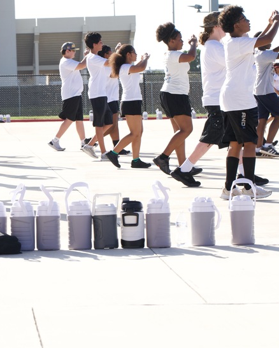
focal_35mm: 172
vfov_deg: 11.2
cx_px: -10
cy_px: 134
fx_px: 1774
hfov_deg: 8.9
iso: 800
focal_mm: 98
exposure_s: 1/1250
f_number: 7.1
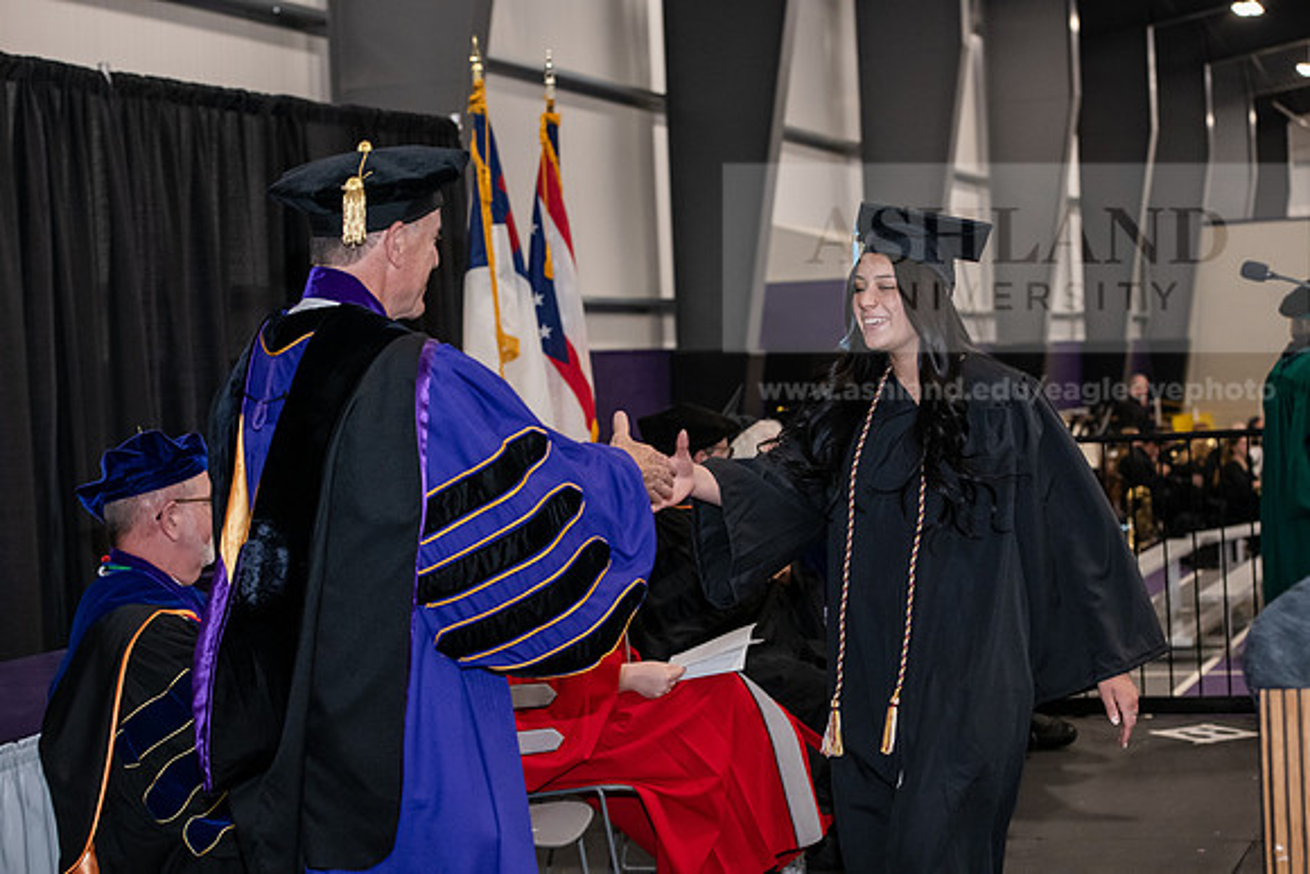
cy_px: 437
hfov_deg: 28.8
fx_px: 2548
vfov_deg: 19.5
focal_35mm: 70
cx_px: 655
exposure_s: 1/200
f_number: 5
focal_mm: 70
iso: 2500
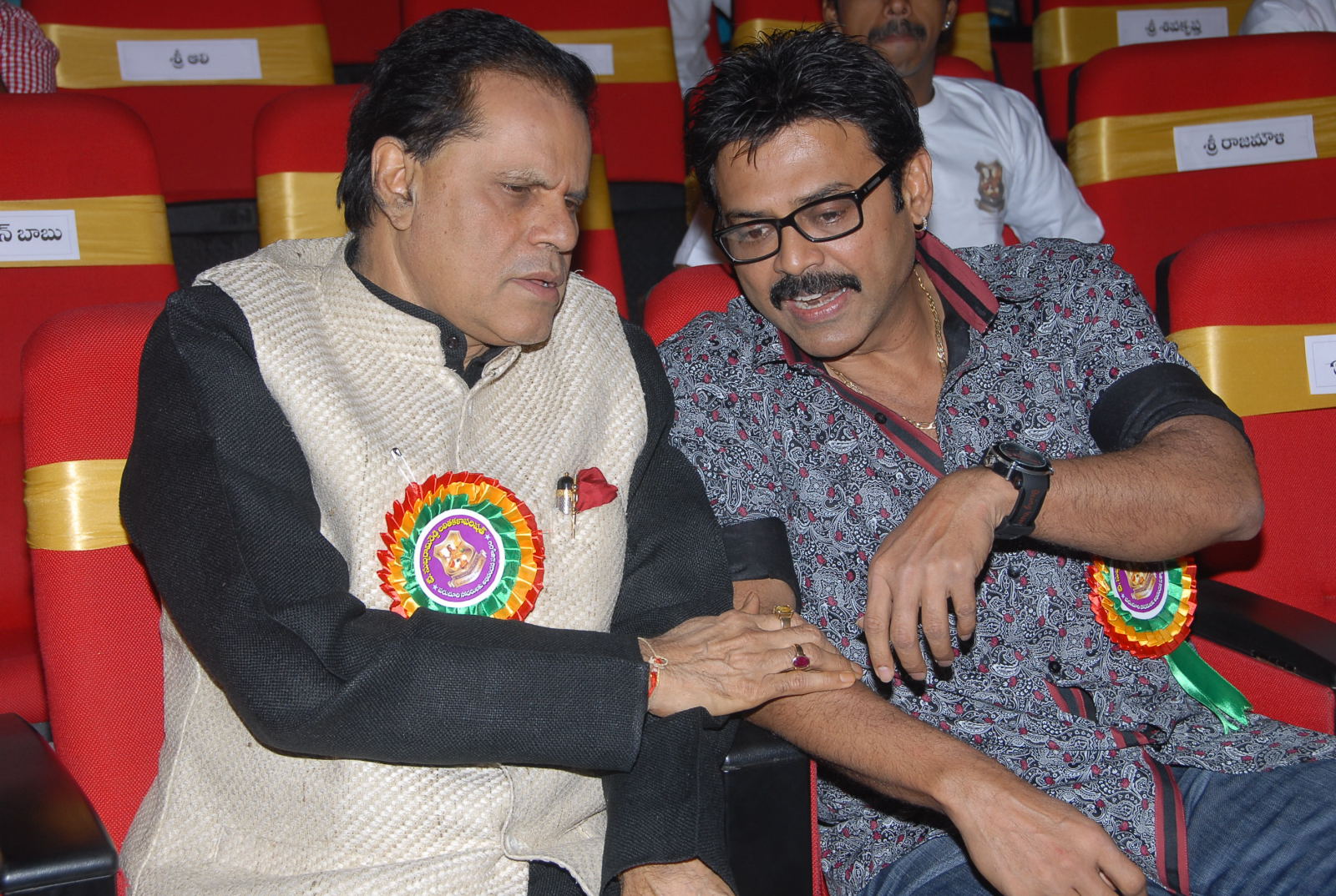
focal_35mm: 75
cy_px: 448
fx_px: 2789
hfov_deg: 26.9
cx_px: 668
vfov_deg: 18.3
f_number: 7.1
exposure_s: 1/125
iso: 200
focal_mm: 50
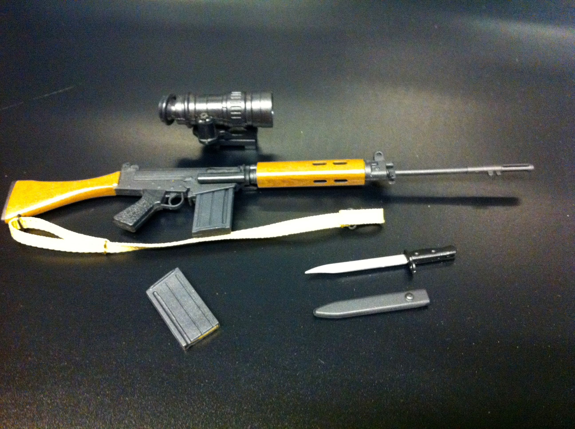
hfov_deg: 52.7
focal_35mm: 35
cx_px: 288
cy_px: 214
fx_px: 581
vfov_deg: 40.6
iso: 640
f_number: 2.8
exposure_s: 1/15
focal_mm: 3.85
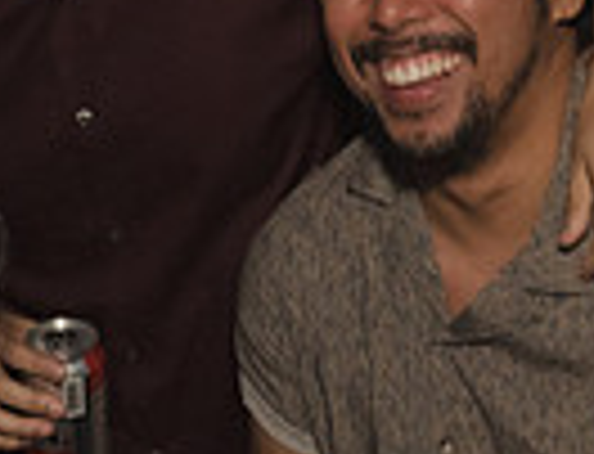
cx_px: 289
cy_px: 192
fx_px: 2178
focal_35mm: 126
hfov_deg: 15.5
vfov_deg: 11.9
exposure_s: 1/320
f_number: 4.5
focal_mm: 24
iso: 2000
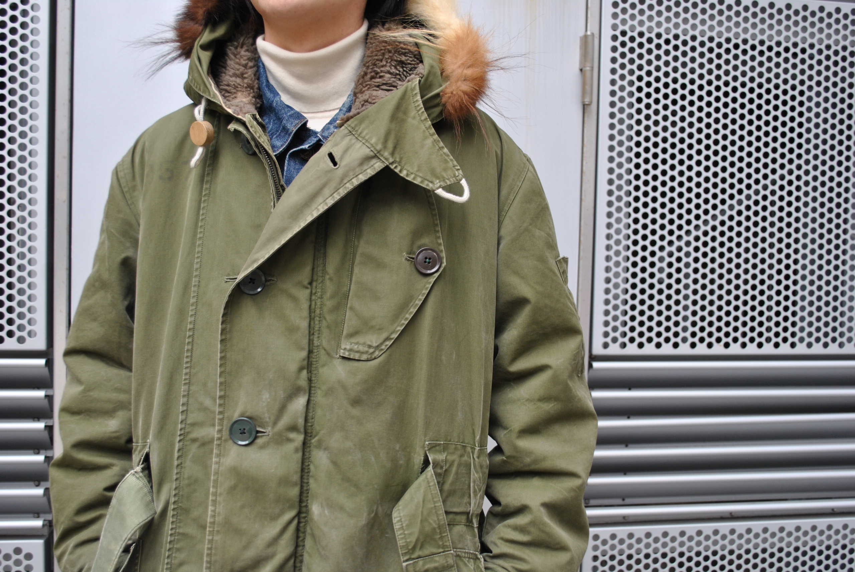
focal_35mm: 39
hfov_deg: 49.5
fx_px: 927
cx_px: 428
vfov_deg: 34.3
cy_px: 286
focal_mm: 26
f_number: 4.2
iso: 250
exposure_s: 1/60
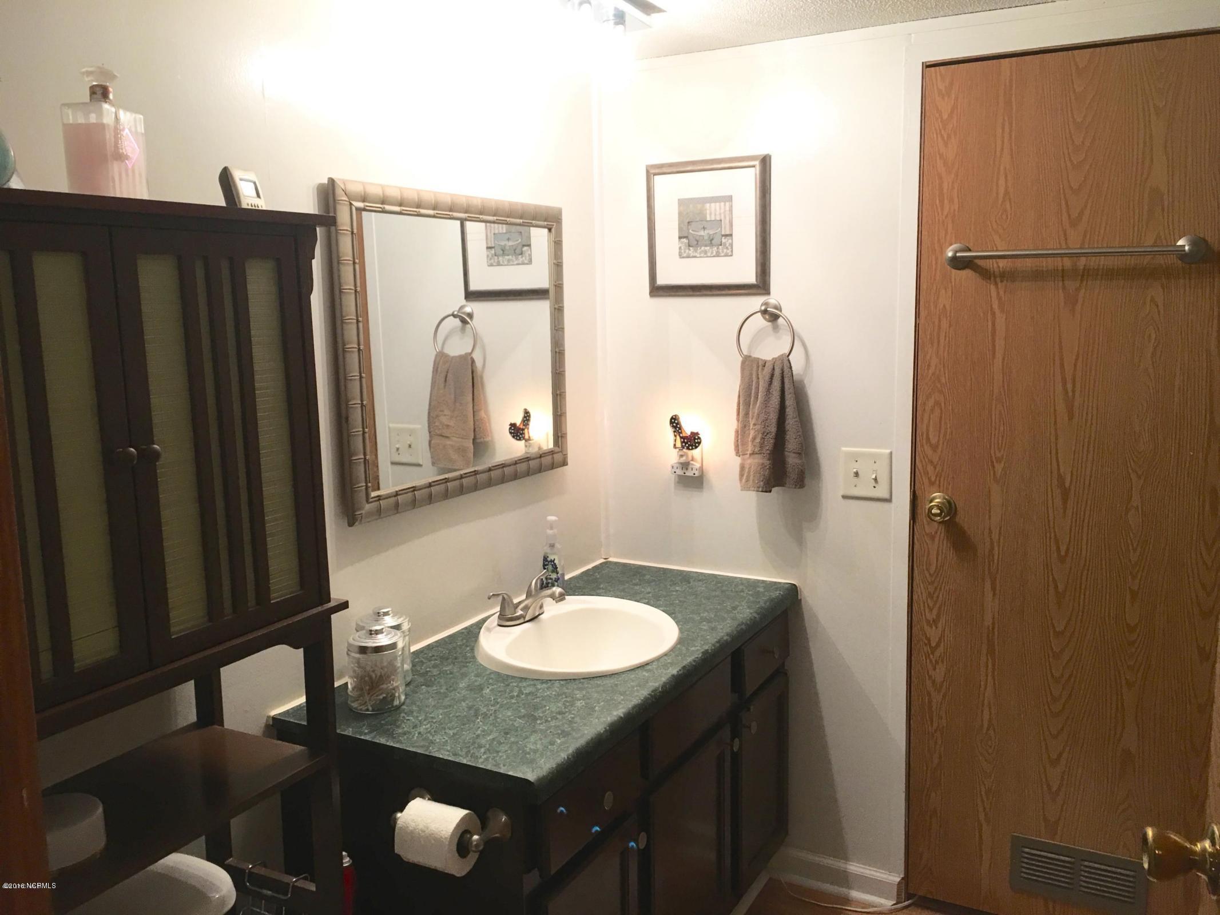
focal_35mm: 29
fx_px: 1022
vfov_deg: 48.2
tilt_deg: -7.1
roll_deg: +1.2
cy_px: 458
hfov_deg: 61.7
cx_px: 610
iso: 32
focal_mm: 4.15
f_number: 2.2
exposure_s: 1/15
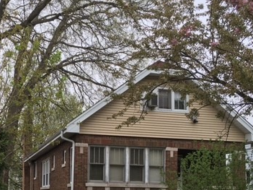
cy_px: 118
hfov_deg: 50.1
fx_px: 270
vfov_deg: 38.4
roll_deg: -1.6
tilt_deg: +5.2
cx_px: 140
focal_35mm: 37
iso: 25
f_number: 2.2
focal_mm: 4.15
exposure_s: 1/384
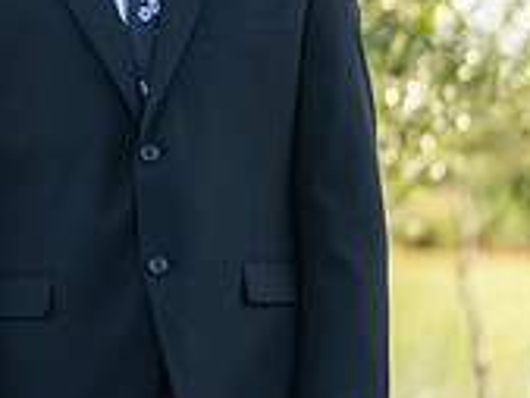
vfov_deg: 4.7
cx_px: 113
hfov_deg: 6.2
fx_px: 4857
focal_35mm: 317
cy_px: 38
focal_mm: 124
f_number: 2.8
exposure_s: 1/320
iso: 100
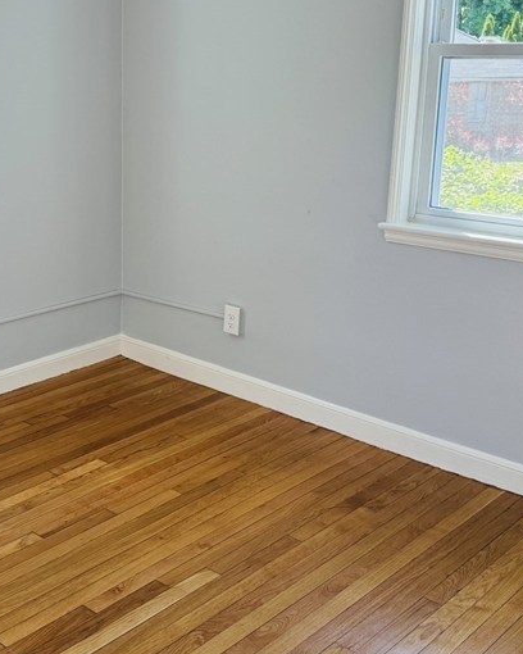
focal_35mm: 47
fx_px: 909
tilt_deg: -13.5
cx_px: 109
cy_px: 295
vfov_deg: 39.5
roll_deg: +0.9
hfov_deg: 31.3
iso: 100
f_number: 1.78
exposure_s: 1/299
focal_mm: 6.76
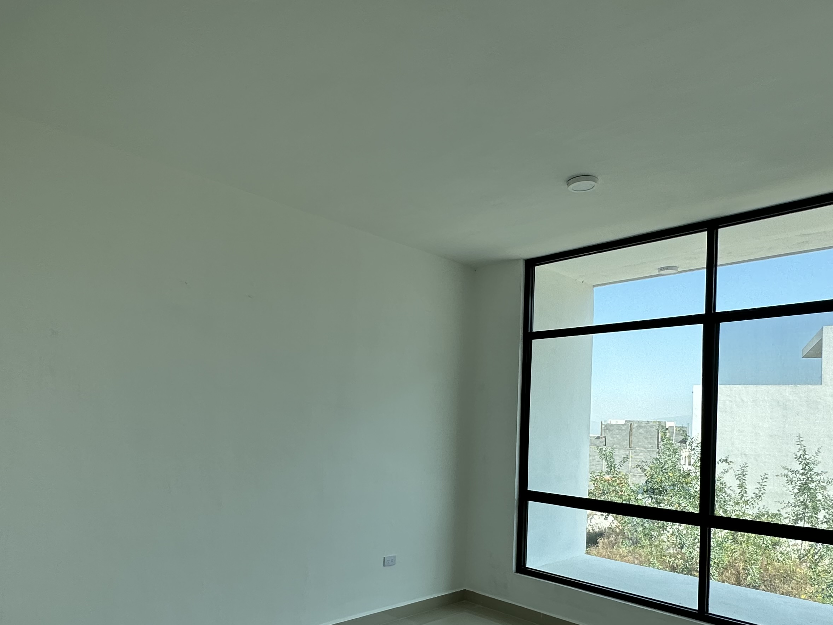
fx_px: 578
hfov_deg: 71.6
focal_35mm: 24
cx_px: 396
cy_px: 416
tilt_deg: +1.7
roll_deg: -1.5
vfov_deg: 55.7
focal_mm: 2.22
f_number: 2.2
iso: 40
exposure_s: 1/465
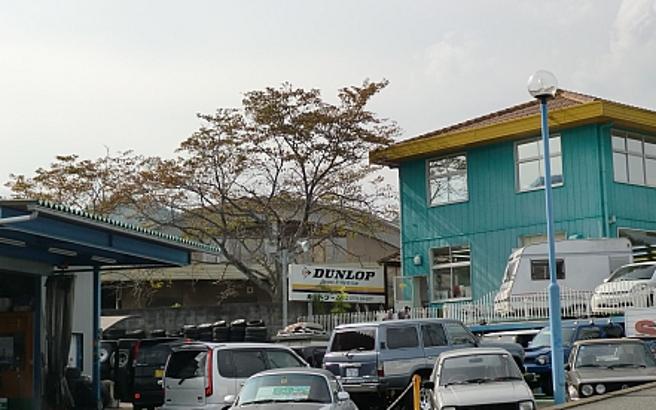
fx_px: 1180
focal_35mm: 66
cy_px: 193
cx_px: 329
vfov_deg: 19.7
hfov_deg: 31.1
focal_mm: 11.2
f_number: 4.2
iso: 64
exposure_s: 1/1000
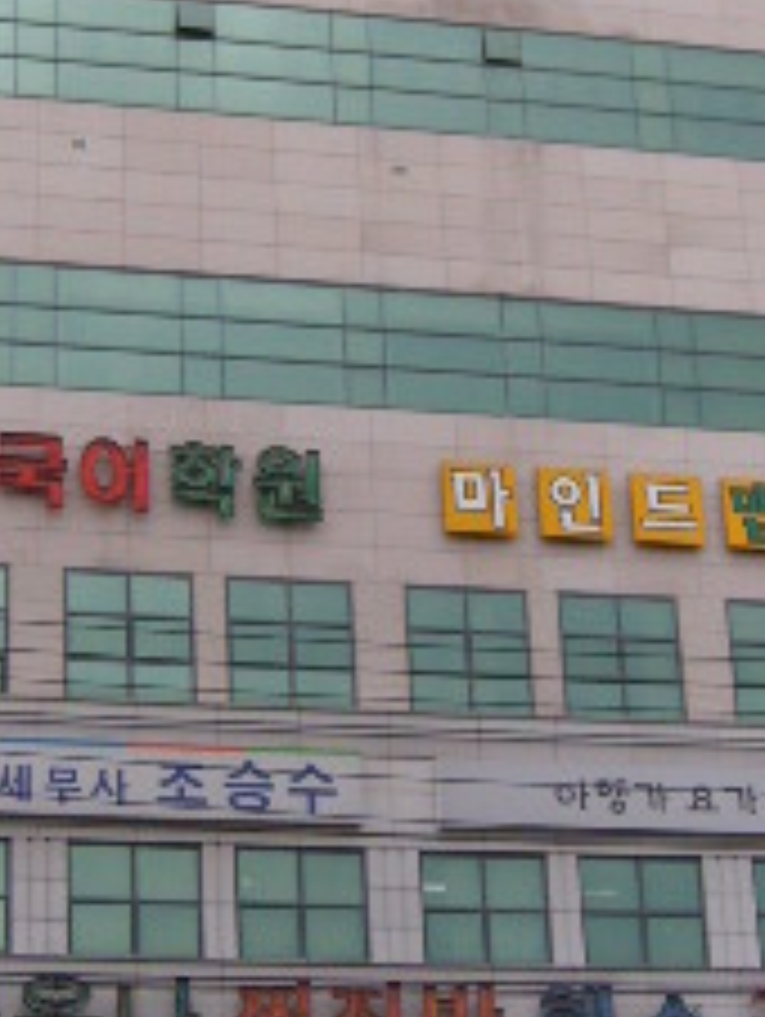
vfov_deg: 19.8
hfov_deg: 15.0
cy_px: 423
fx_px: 2912
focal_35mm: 99
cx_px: 342
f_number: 2.8
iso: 50
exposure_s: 1/250
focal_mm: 5.8
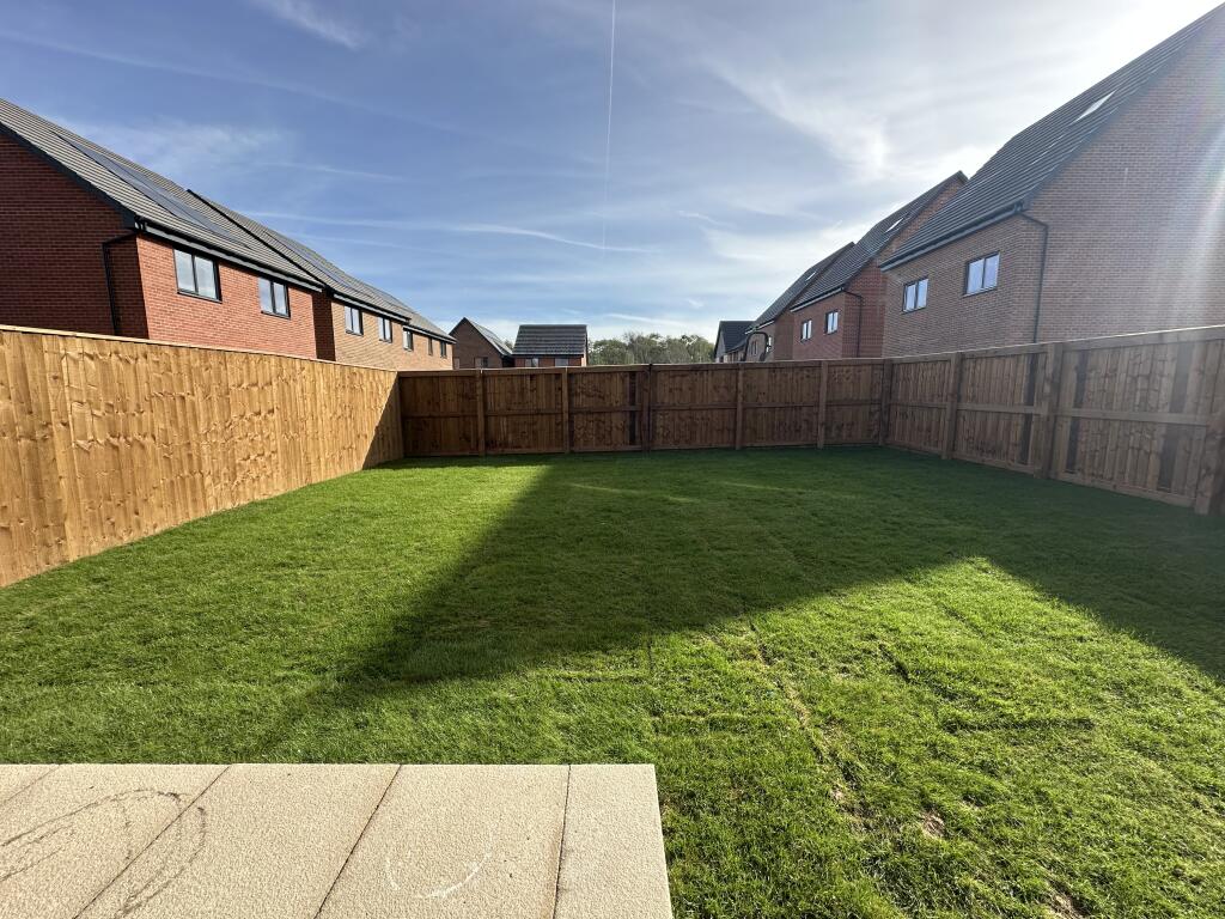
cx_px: 612
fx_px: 495
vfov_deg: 85.7
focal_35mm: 14
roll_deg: -0.4
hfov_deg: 102.1
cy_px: 460
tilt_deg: -8.7
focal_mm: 2.22
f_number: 2.2
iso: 40
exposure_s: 1/807
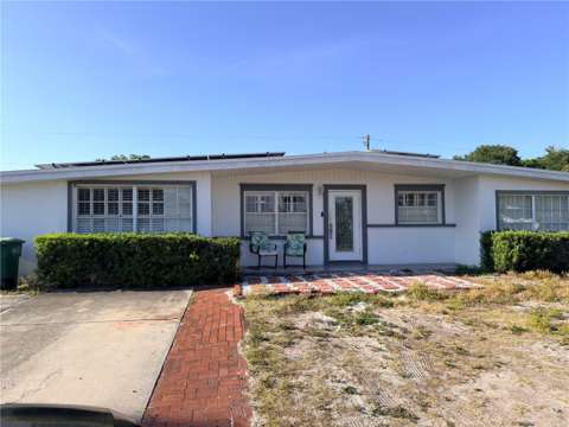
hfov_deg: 71.6
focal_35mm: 24
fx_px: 394
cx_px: 284
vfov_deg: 56.8
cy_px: 214
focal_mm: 6.76
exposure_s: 1/3226
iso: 64
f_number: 1.78
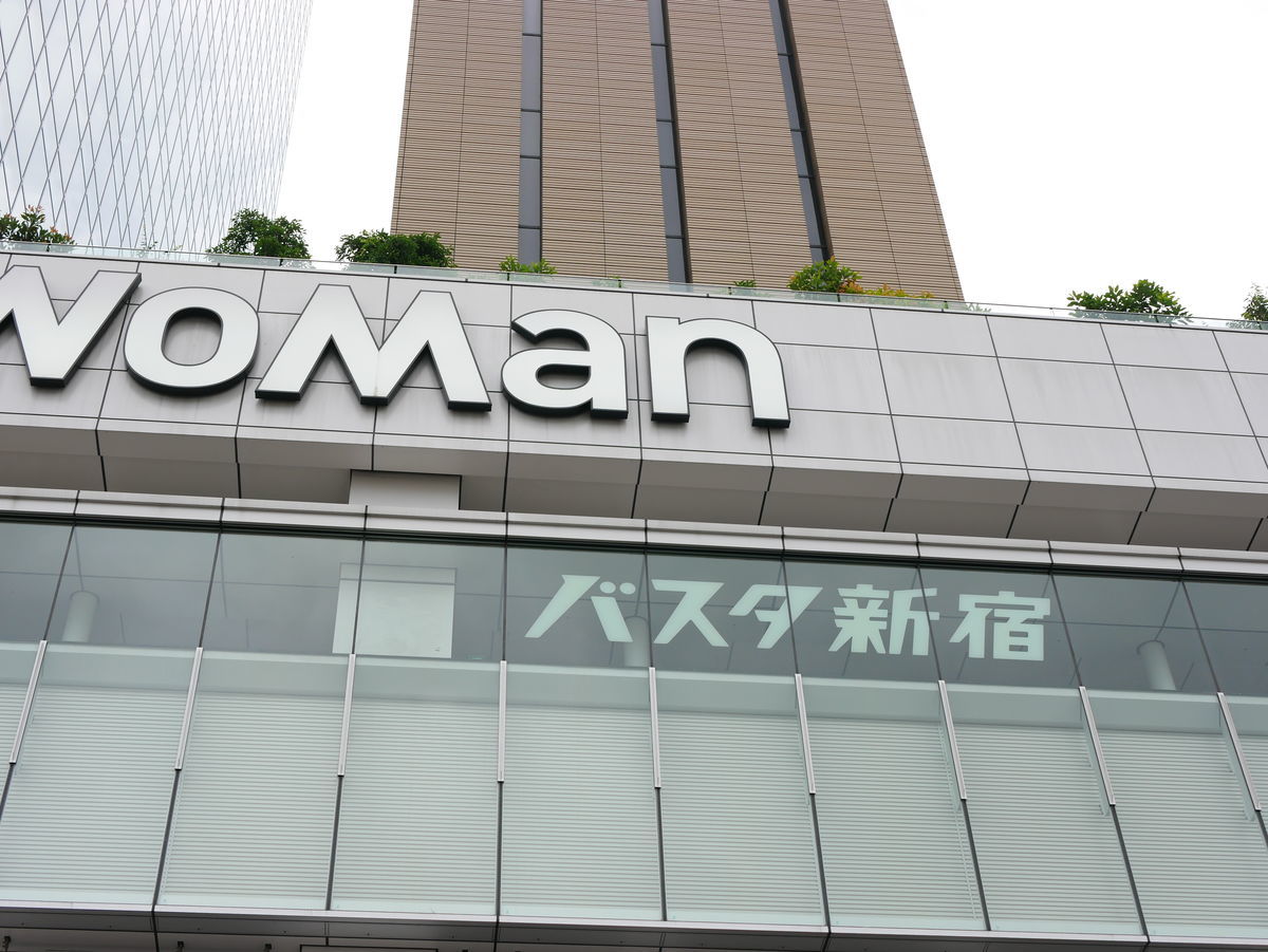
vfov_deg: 29.1
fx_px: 1832
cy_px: 476
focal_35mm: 50
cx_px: 634
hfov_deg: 38.2
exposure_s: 1/800
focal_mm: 25
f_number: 4.5
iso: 200
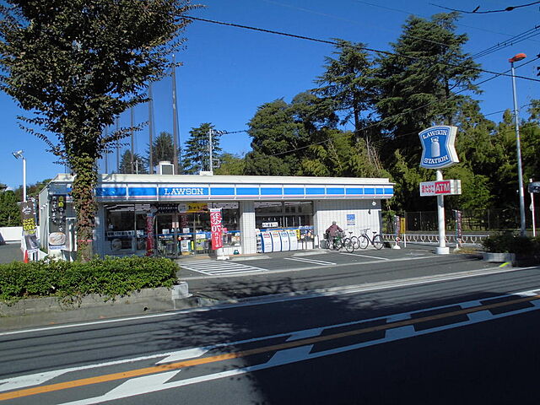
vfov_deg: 48.2
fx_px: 452
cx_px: 270
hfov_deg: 61.7
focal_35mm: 29
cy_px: 202
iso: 100
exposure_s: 1/800
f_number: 3.7
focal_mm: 5.3
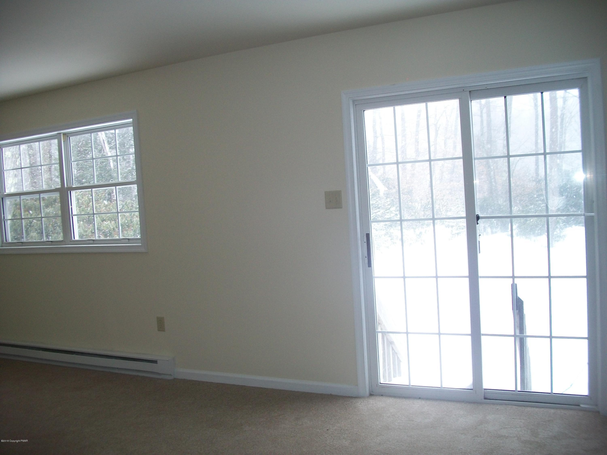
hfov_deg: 56.8
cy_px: 228
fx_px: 561
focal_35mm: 32
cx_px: 304
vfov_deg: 44.2
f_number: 2.9
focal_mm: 5.7
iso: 80
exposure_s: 1/80
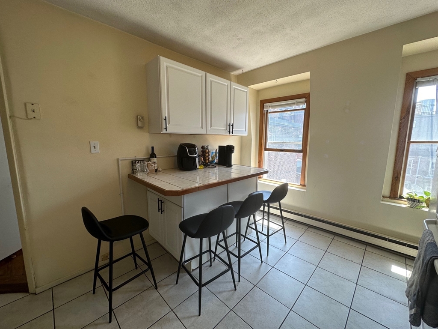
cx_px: 219
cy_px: 164
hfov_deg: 102.1
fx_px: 177
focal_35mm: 14
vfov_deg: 85.7
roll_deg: -0.8
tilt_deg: -8.4
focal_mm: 2.22
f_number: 2.2
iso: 80
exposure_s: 1/120
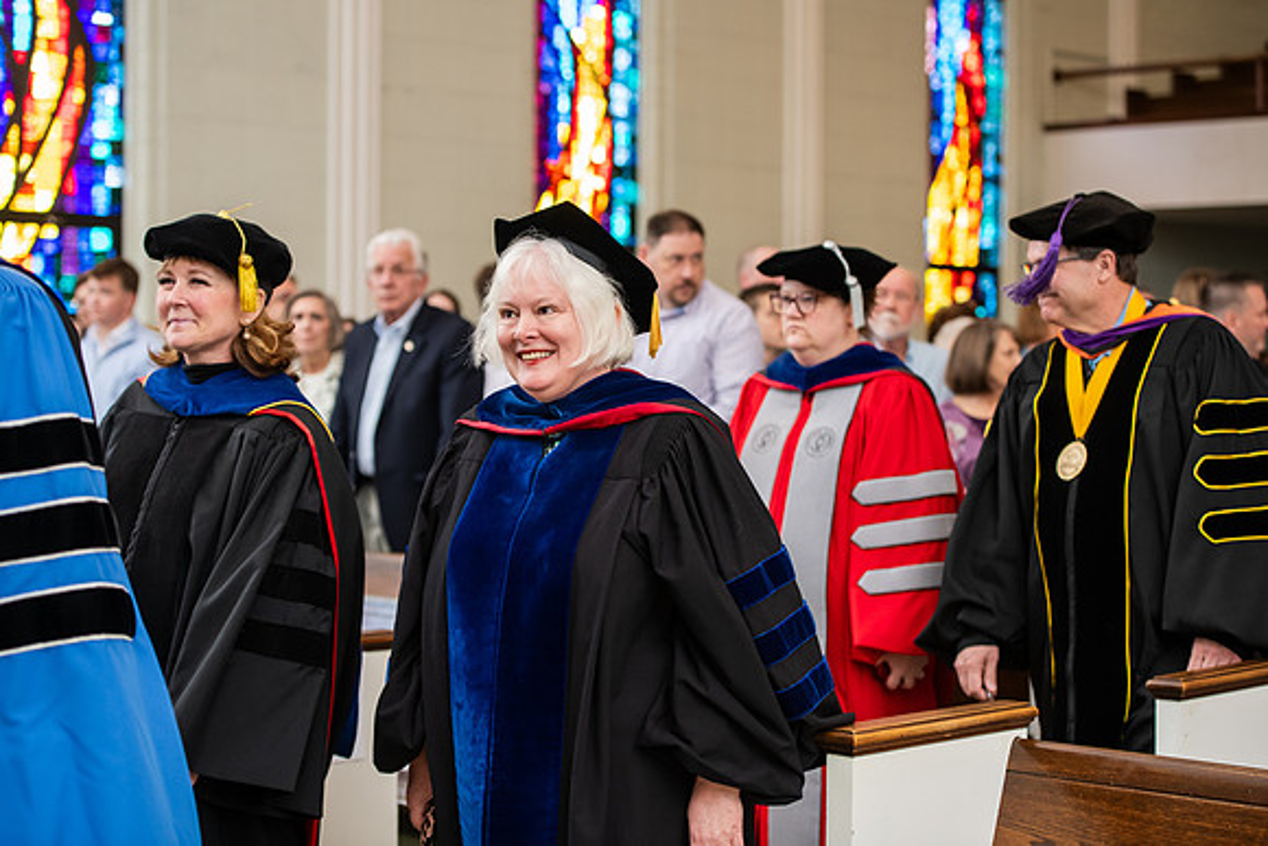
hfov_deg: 28.8
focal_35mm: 70
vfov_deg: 19.5
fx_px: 2466
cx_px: 634
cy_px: 423
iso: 1250
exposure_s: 1/200
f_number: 3.5
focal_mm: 70
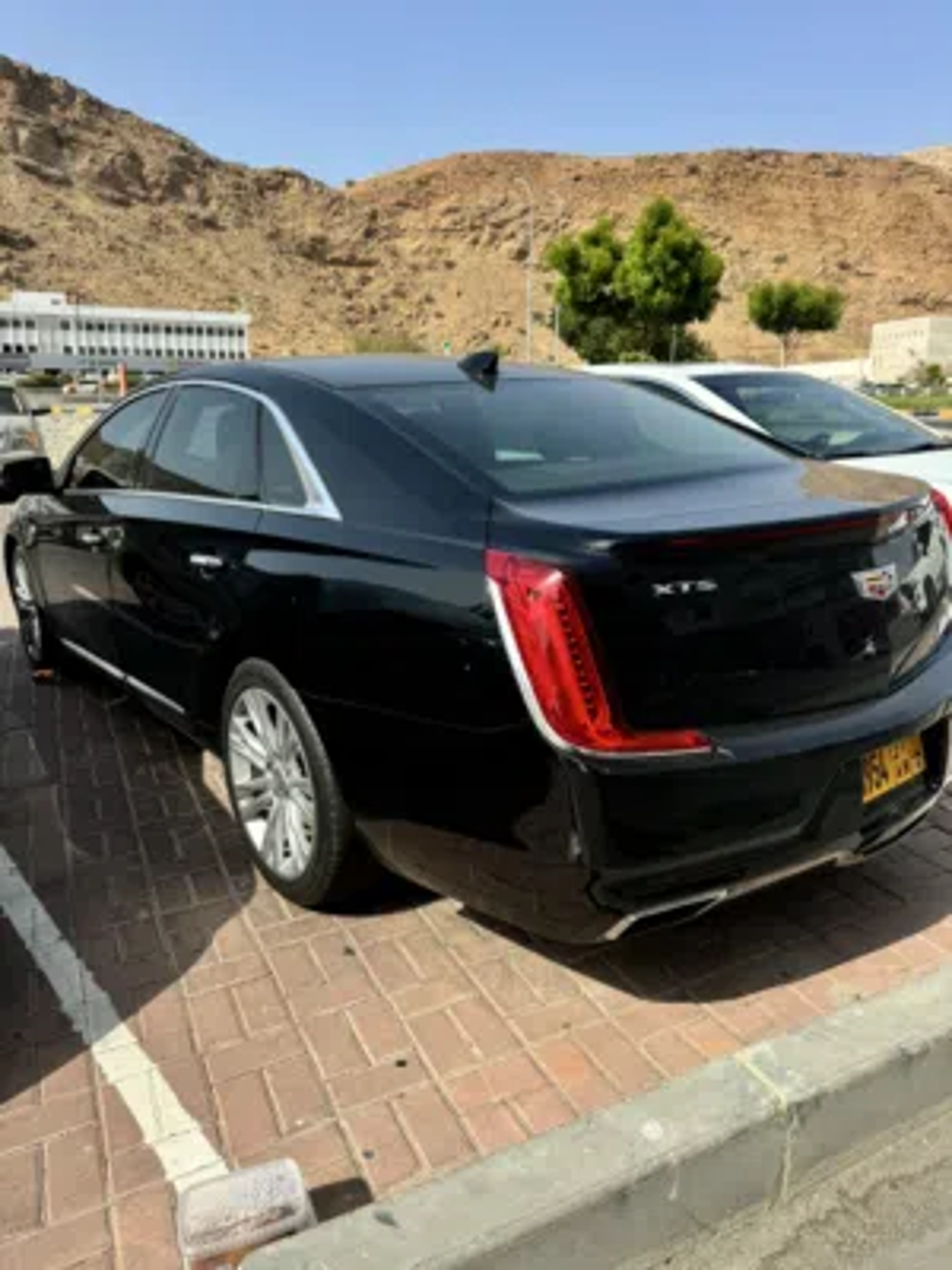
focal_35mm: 24
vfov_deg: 71.6
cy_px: 635
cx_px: 476
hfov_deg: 56.8
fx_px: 880
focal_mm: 6.76
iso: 80
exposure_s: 1/3247
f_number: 1.78
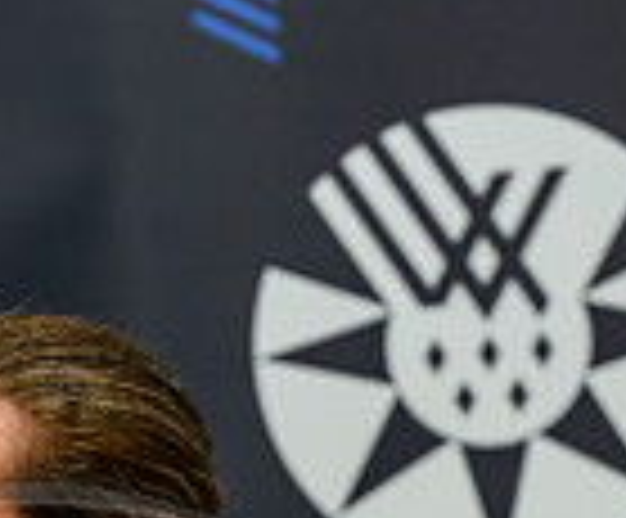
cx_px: 57
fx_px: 5896
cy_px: 932
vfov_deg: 5.0
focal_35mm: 314
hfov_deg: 6.1
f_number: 3.5
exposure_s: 1/400
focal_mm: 70
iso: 4000
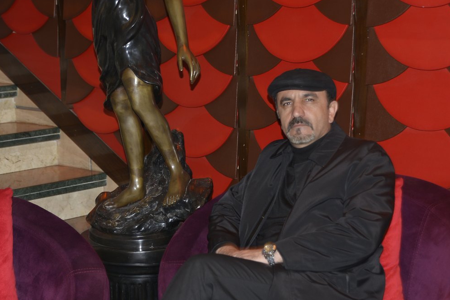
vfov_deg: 18.2
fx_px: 937
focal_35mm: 75
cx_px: 232
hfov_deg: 27.0
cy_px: 167
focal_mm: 62
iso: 400
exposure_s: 1/25
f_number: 5.6
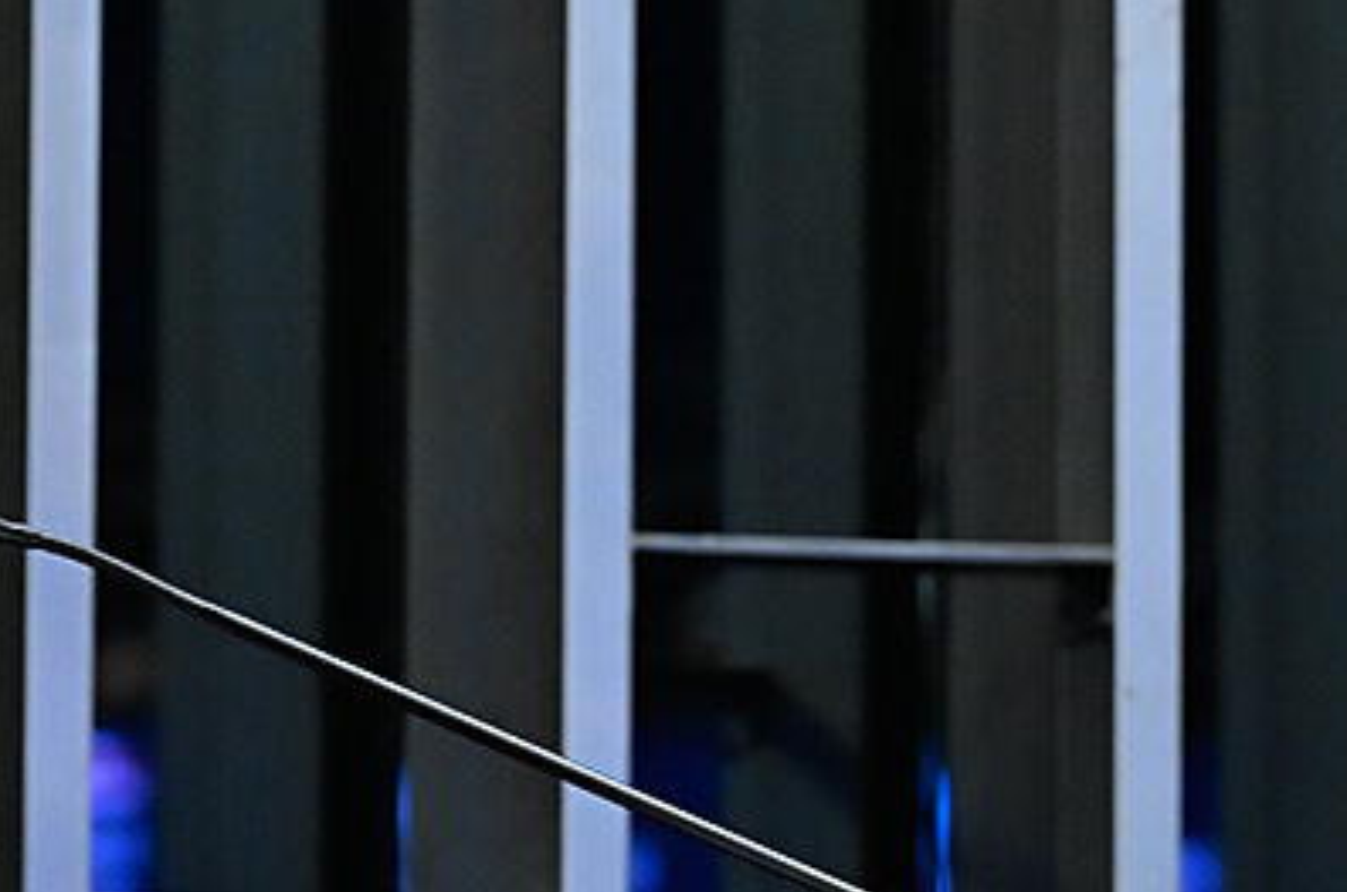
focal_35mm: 553
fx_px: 20650
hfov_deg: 3.7
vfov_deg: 2.5
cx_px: -34
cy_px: 692
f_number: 5
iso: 6400
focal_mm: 170
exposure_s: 1/125
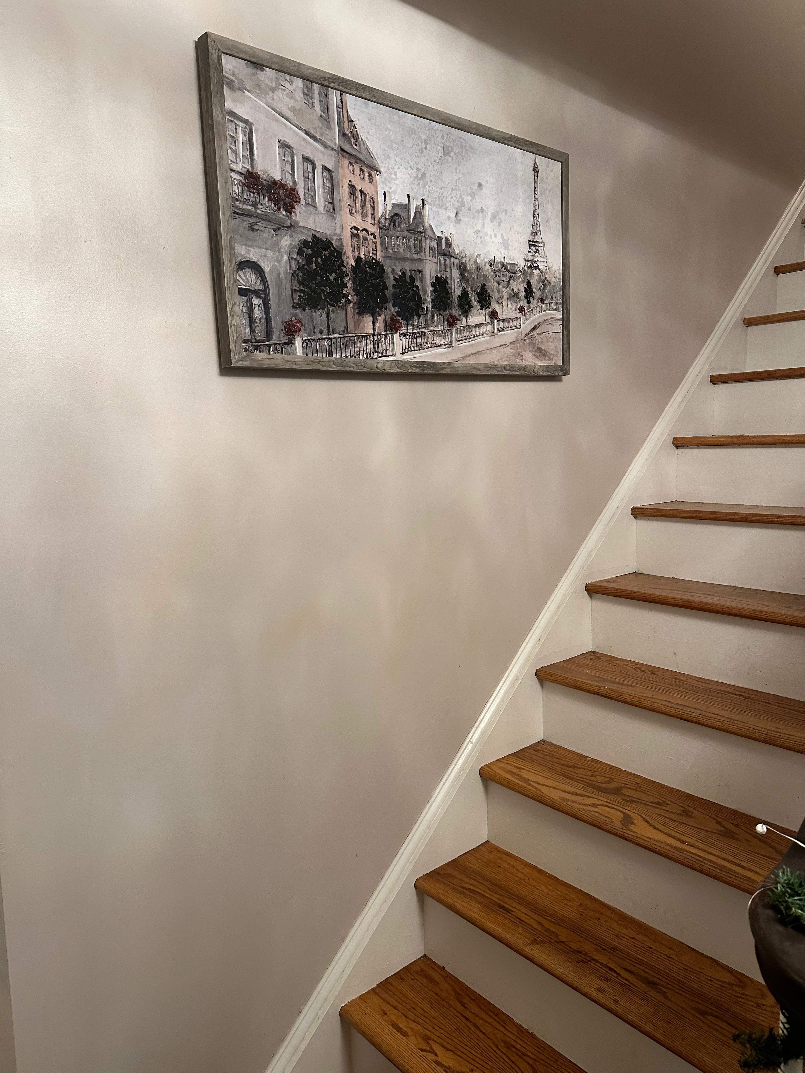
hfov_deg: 56.8
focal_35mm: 24
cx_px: 402
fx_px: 744
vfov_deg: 71.6
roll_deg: +1.6
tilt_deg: -4.8
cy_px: 536
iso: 320
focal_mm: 6.86
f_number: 1.78
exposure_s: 1/60
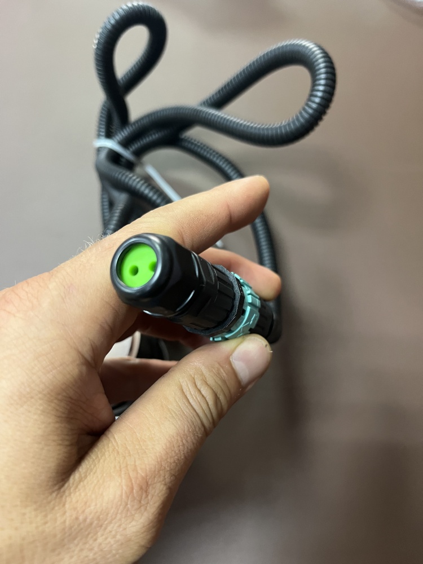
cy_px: 282
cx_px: 212
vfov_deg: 67.3
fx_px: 424
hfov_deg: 53.1
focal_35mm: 26
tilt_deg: -70.3
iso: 400
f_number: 1.6
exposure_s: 1/50
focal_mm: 5.1
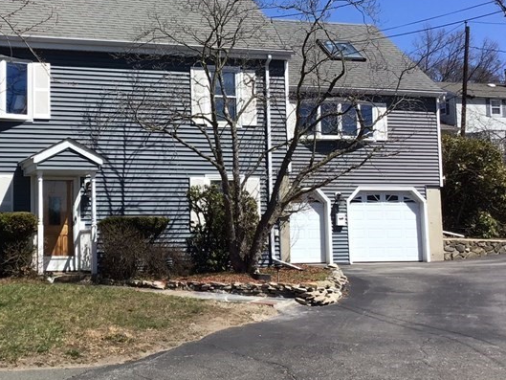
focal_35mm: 60
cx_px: 140
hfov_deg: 31.7
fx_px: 877
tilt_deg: +5.5
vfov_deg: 24.4
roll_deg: +2.3
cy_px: 154
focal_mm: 3.3
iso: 25
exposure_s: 1/1101
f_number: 2.4
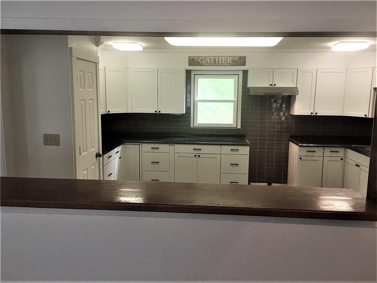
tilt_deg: -6.0
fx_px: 316
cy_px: 142
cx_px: 188
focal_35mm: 29
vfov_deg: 48.2
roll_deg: +0.0
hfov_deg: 61.7
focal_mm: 4.15
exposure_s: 1/30
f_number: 2.2
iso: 40
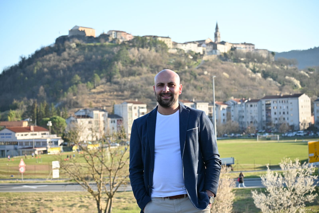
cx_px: 160
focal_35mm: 75
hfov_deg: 27.0
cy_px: 106
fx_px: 665
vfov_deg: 18.2
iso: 200
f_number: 4.5
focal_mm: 50
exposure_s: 1/400
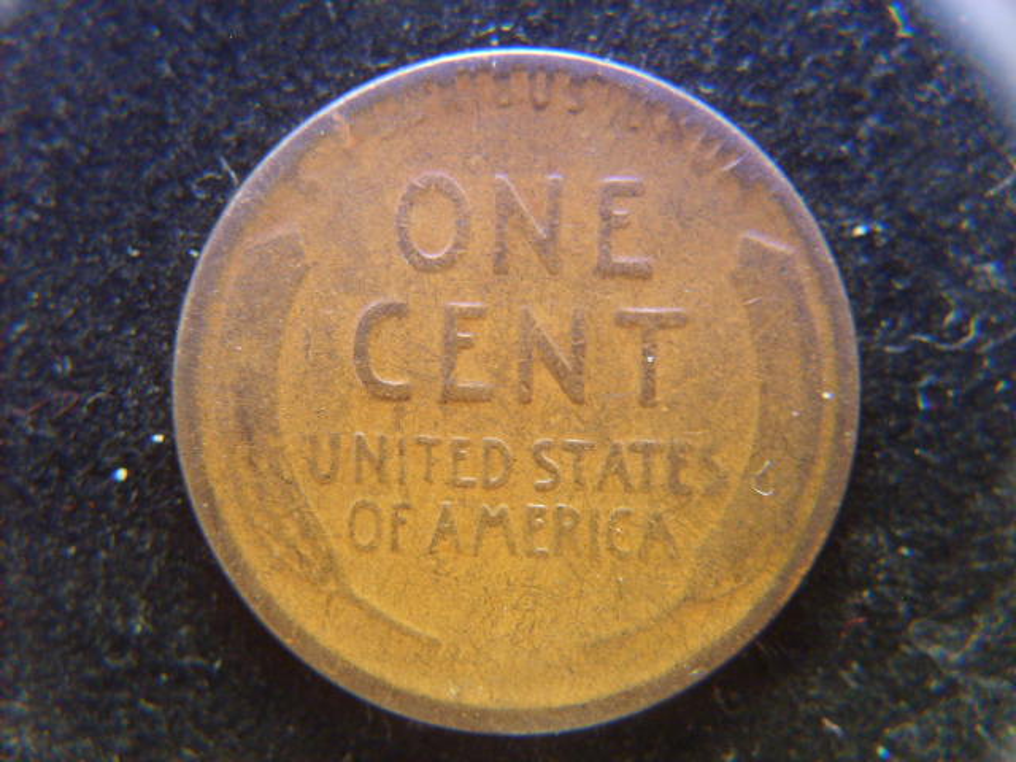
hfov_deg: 52.6
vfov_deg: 40.7
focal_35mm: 35
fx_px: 1027
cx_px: 508
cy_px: 381
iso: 140
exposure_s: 1
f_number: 2.8
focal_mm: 5.8
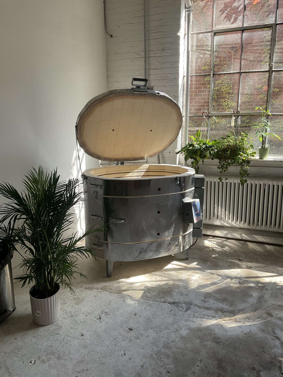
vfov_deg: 61.7
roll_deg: +0.0
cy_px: 188
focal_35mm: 29
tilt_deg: -14.2
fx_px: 316
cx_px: 142
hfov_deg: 48.2
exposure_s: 1/122
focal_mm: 3
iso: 64
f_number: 1.8
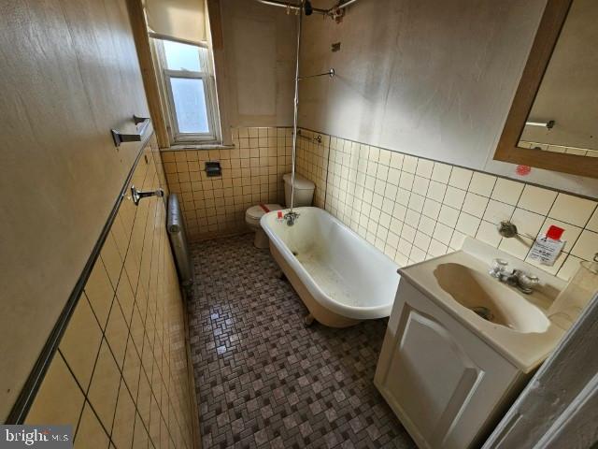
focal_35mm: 13
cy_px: 224
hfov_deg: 106.2
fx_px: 225
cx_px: 299
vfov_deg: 89.9
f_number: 2.2
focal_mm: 2.2
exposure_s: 1/120
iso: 50
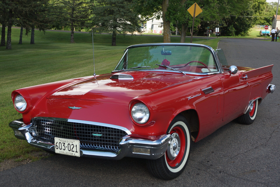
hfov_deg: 49.6
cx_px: 140
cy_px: 94
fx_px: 303
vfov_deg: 34.2
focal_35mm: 39
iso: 100
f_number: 5.6
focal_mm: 26
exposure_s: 1/125
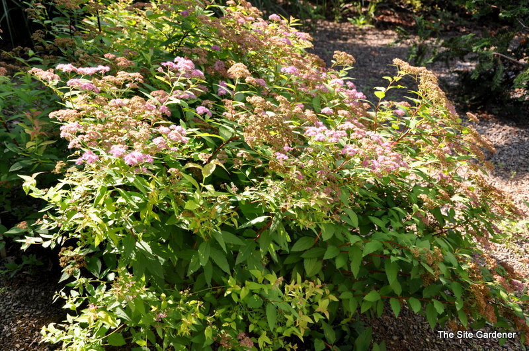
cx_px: 264
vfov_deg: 23.7
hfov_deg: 35.1
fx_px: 837
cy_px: 176
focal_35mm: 57
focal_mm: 38
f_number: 5.6
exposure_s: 1/160
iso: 200
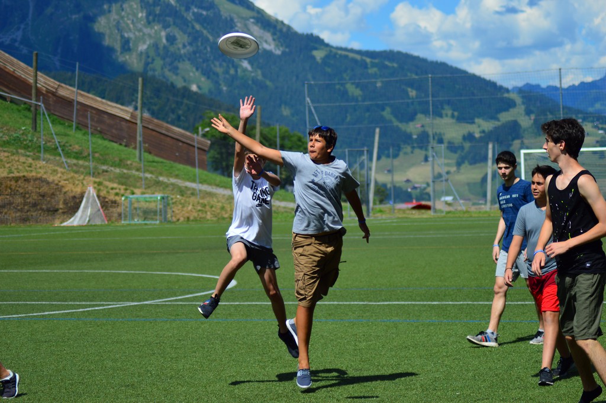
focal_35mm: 105
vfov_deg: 13.0
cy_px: 202
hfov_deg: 19.5
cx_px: 303
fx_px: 1766
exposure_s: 1/2500
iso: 200
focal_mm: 70
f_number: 4
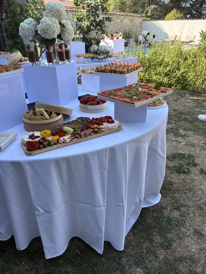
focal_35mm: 26
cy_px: 137
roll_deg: +0.5
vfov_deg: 67.3
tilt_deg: -26.0
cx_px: 103
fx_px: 206
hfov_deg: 53.1
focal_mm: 5.96
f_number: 1.6
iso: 50
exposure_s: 1/747
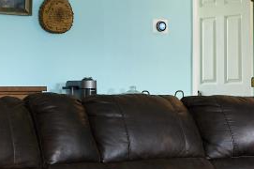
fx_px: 937
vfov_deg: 10.3
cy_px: 64
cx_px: 155
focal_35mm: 133
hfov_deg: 15.4
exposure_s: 1/15
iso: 800
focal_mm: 24
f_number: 7.1
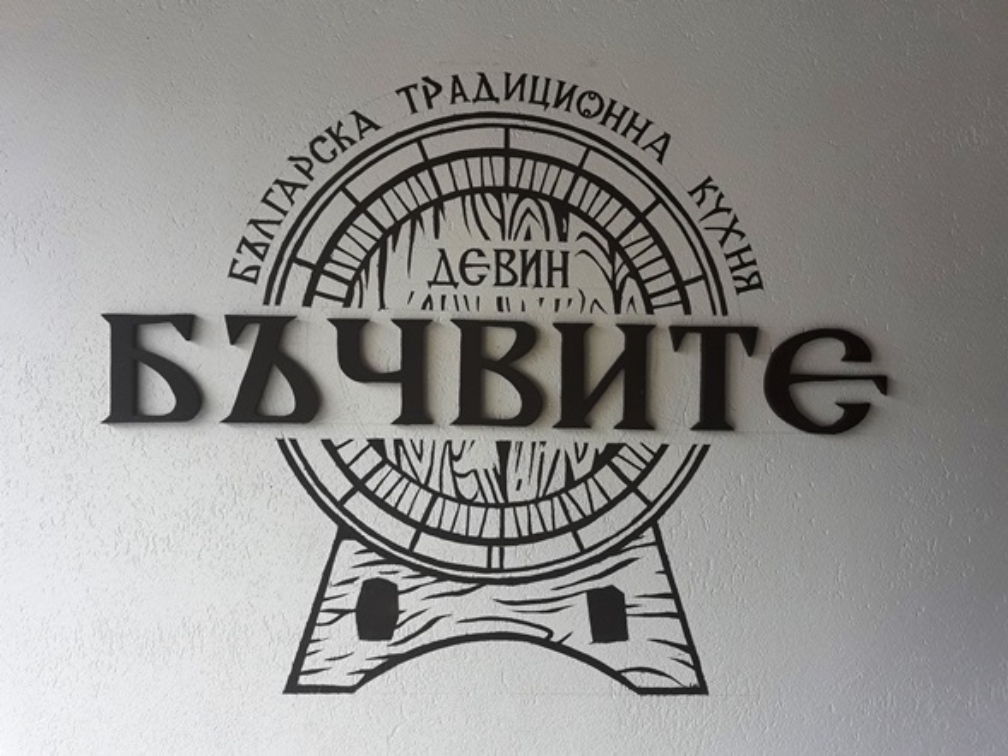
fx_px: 816
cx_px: 504
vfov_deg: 49.8
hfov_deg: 63.4
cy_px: 378
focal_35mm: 28
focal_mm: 3.7
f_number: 1.9
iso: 40
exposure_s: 1/579
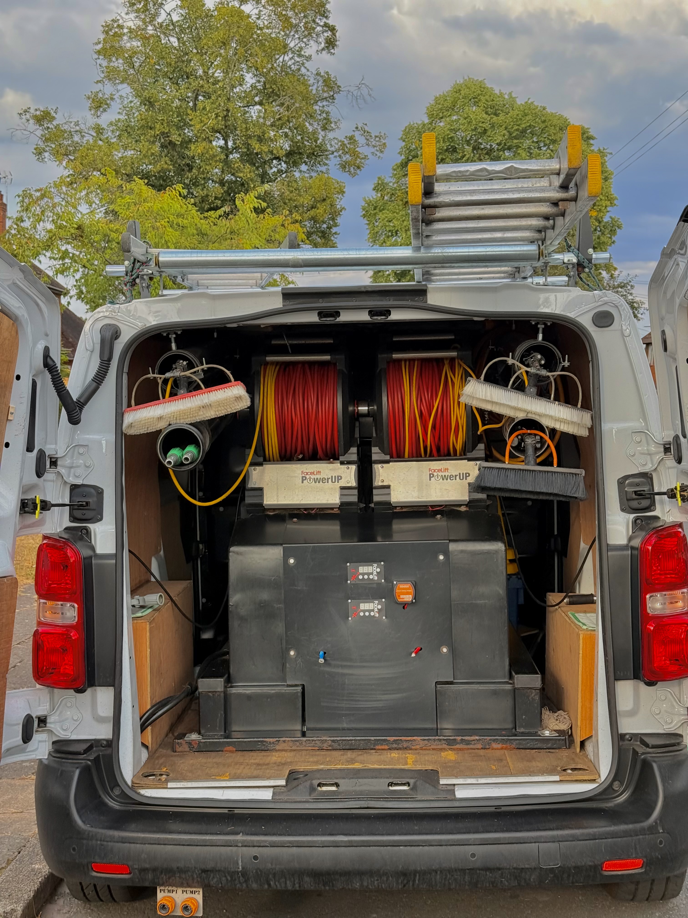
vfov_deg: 39.7
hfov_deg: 30.3
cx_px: 344
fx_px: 1272
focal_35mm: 48
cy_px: 459
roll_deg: -1.4
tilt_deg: -4.3
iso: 64
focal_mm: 6.76
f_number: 1.78
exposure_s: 1/794
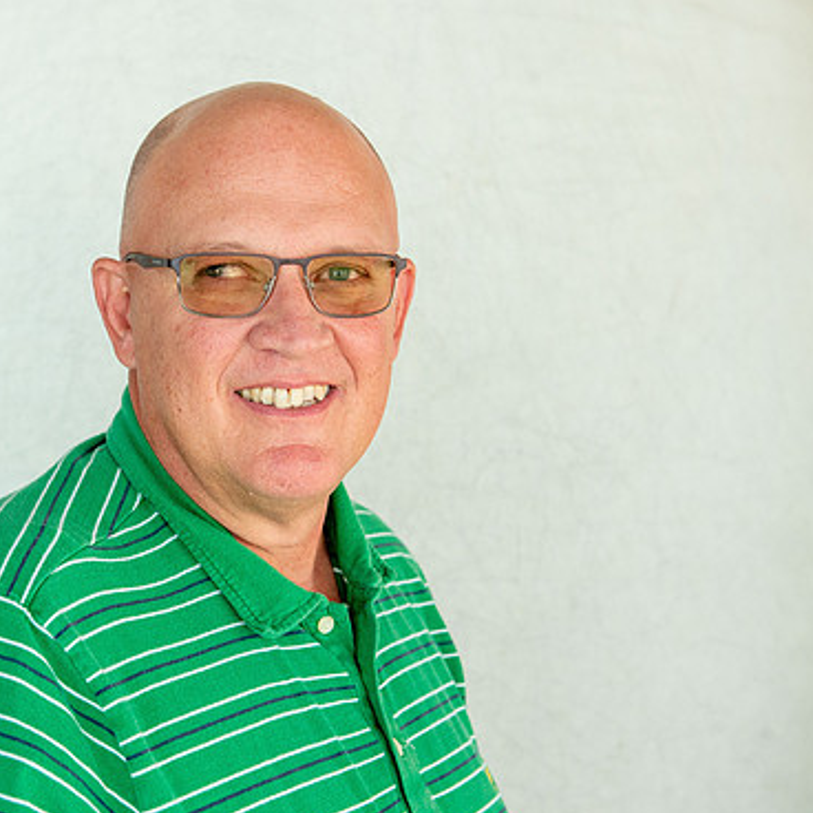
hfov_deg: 25.4
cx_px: 210
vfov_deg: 25.7
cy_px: 404
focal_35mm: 67
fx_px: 1780
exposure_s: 1/400
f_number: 5.6
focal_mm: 50
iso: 1600
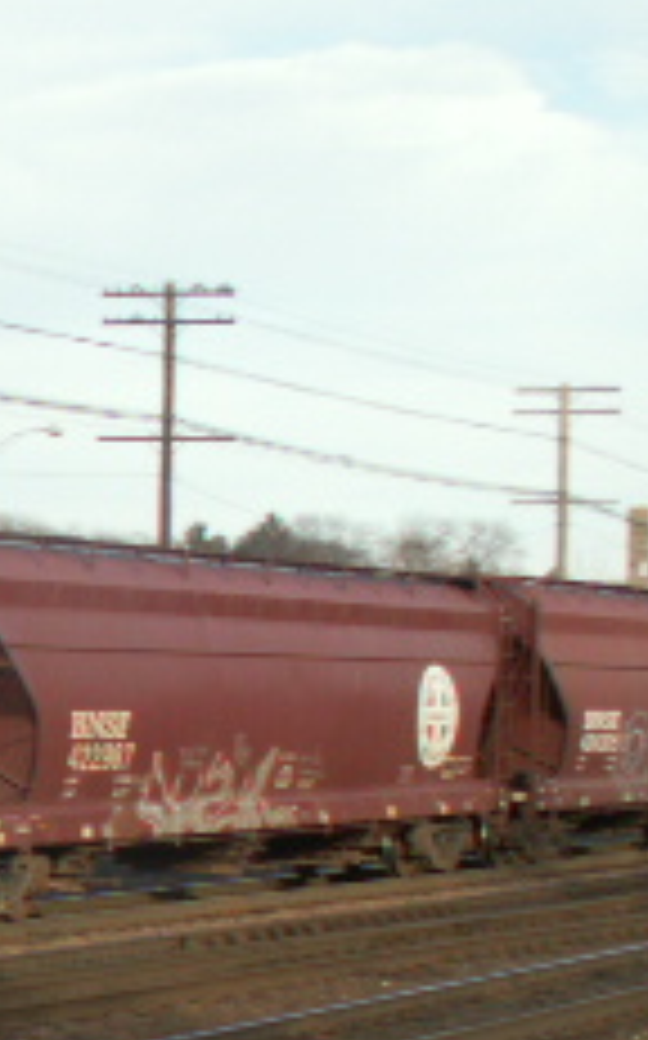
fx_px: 2916
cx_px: -616
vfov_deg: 20.0
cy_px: 851
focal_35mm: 103
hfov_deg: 11.5
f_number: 3.5
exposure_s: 1/250
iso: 50
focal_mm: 5.86
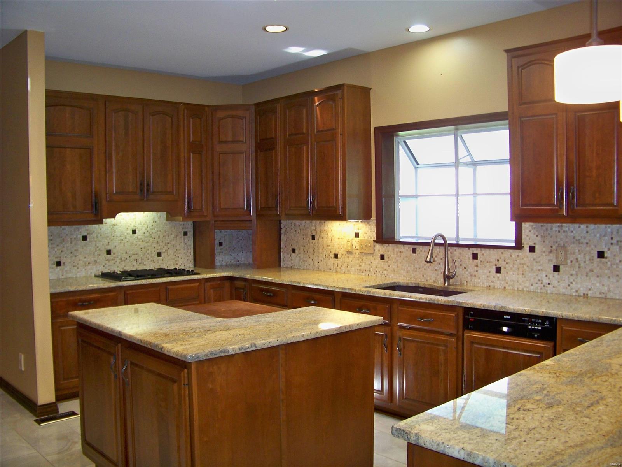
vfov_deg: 42.9
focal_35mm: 33
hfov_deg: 55.4
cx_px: 311
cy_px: 234
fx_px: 593
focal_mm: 5.85
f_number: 2.8
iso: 200
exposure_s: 1/30
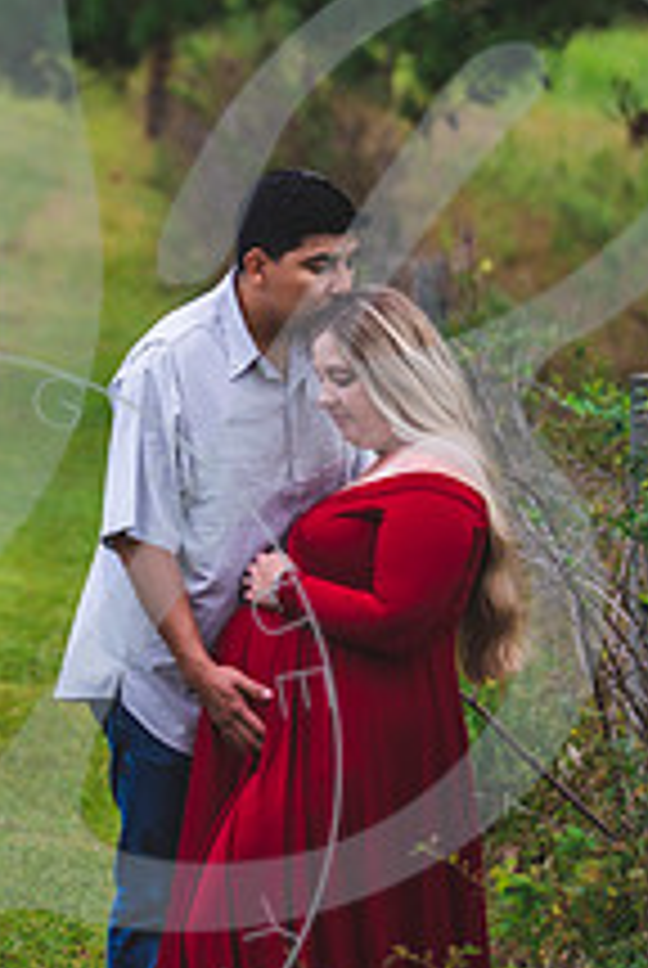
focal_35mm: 188
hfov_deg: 7.3
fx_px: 5059
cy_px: 423
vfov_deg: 10.9
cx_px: 126
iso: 200
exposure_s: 1/320
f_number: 2.8
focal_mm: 90
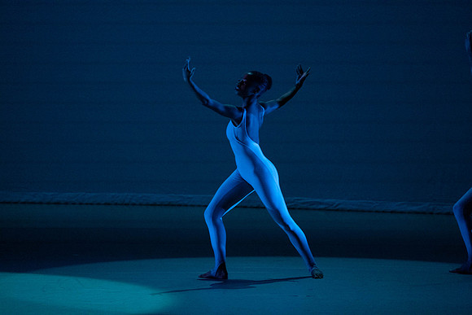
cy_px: 158
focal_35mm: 370
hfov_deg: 5.6
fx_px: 4852
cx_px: 236
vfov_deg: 3.7
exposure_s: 1/400
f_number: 5.6
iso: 16000
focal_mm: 370
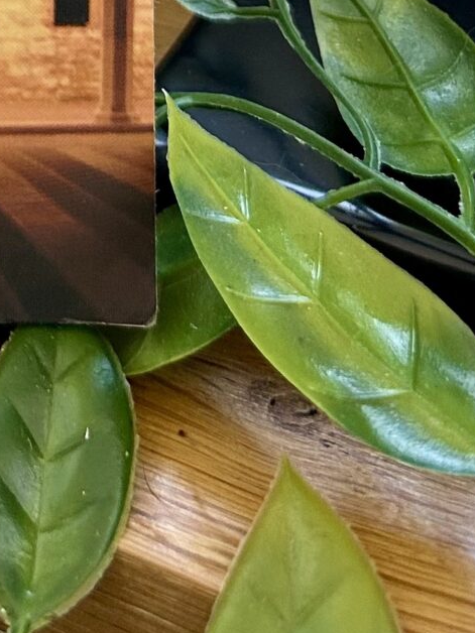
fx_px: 1939
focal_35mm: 106
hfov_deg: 12.8
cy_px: -564
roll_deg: +2.9
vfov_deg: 15.5
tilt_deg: -16.7
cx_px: -350
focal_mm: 5.7
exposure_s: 1/121
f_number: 1.5
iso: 100
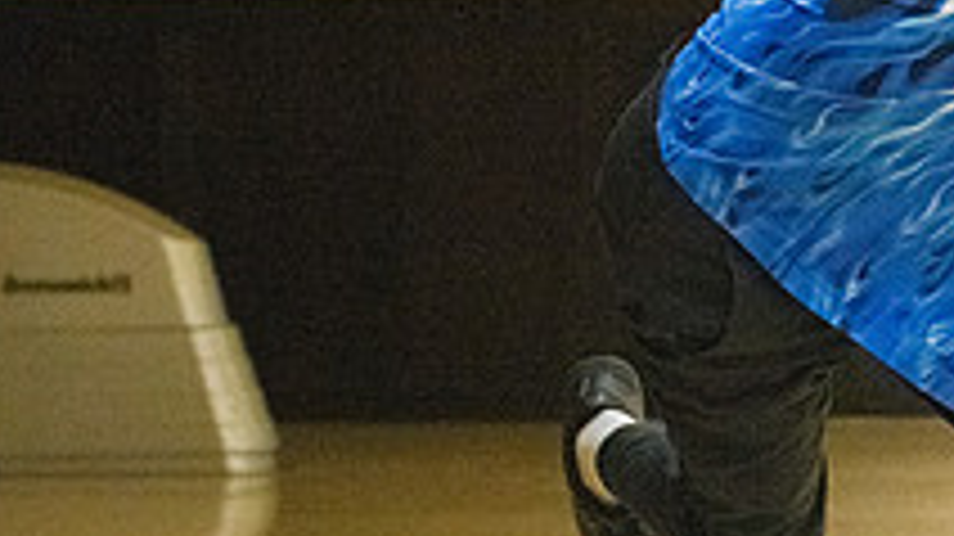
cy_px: 250
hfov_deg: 10.5
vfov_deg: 6.0
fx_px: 5082
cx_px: 1179
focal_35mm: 201
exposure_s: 1/1000
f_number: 4.5
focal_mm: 70
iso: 10000
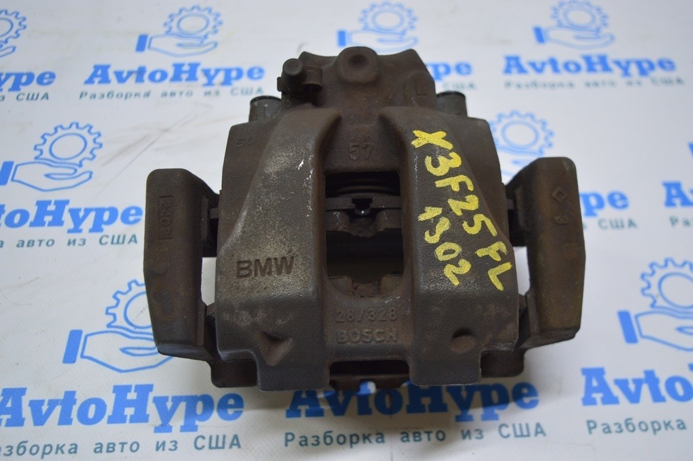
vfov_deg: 36.8
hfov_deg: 53.2
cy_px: 230
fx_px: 692
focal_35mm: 36
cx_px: 346
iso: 400
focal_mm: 24
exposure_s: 1/60
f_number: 4
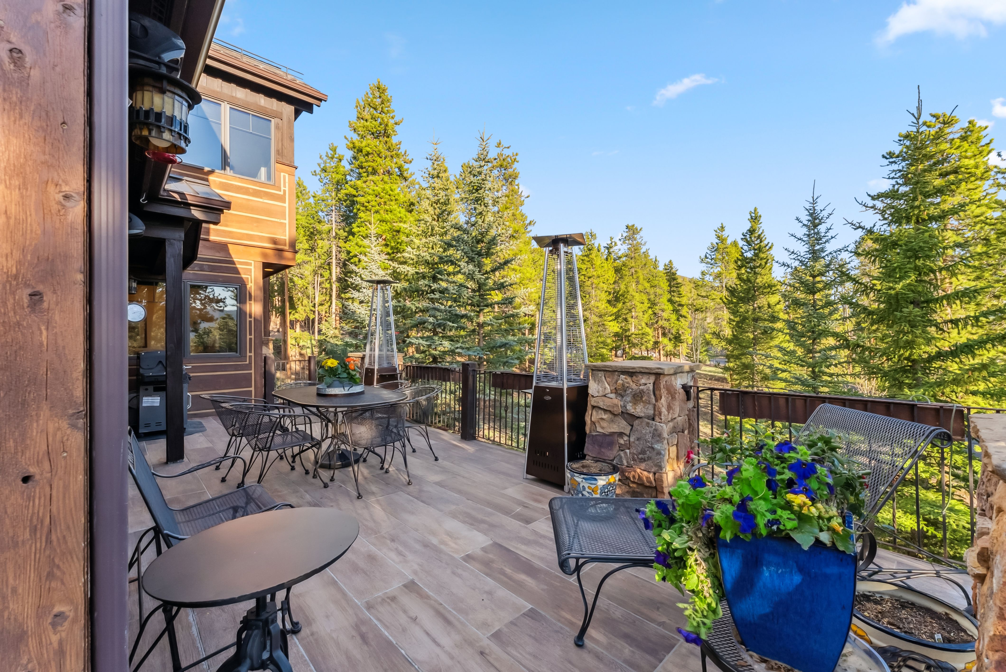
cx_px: 503
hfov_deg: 104.2
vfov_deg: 81.3
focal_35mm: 14
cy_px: 336
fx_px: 391
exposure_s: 1/250
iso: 800
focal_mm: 14
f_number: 10
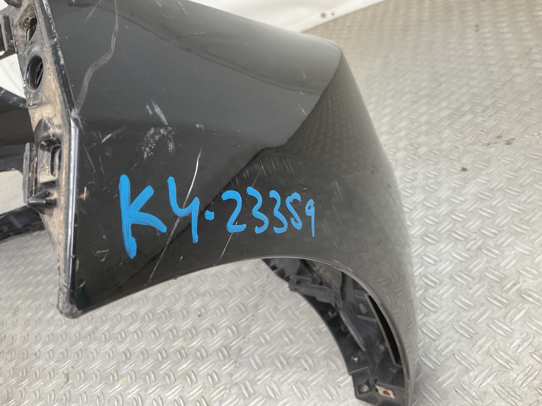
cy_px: 203
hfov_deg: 61.7
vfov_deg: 48.2
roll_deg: +27.3
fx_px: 454
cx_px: 271
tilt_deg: -33.4
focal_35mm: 29
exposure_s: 1/100
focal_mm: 3
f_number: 1.8
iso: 32
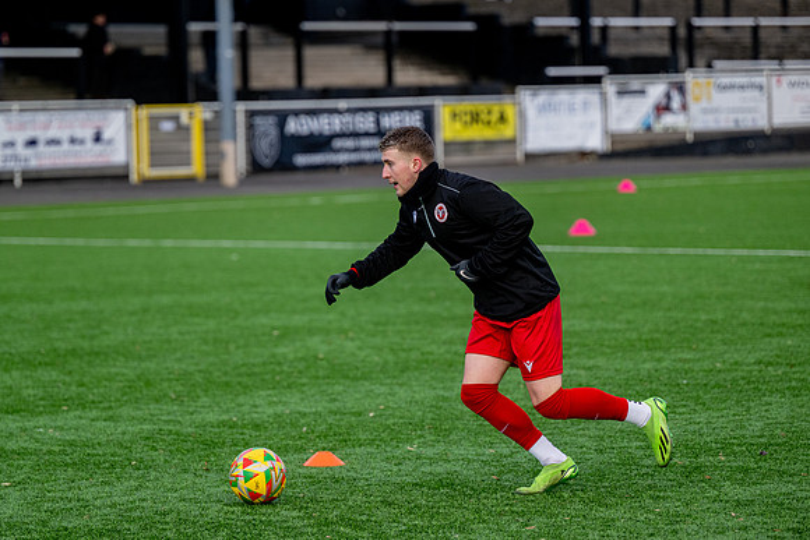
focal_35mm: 180
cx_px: 405
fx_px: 4051
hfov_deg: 11.4
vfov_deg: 7.6
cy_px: 270
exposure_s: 1/2000
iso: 1000
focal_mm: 180
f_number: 4
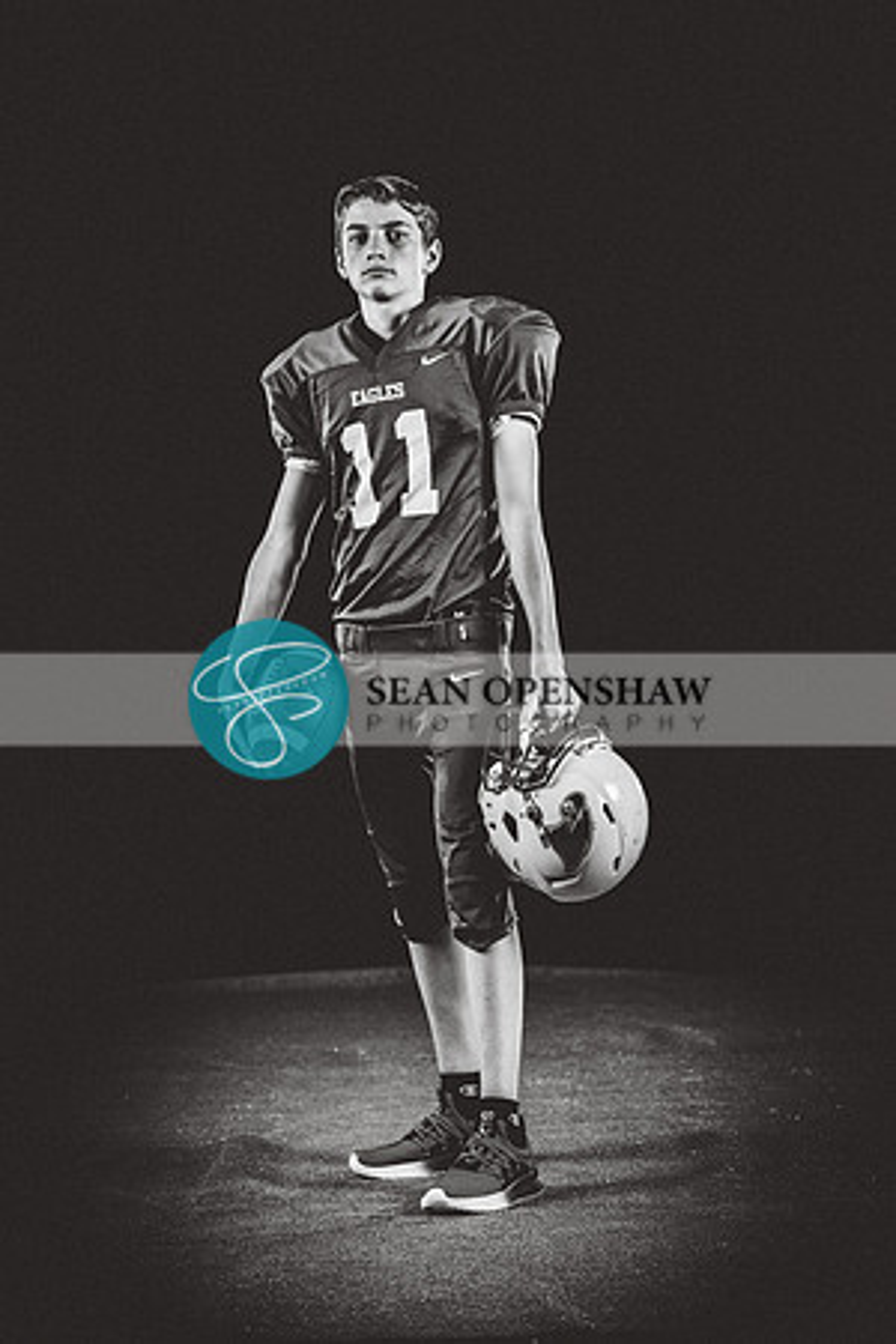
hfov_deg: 15.4
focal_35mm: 89
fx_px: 3322
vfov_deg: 22.9
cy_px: 672
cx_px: 448
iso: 200
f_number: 4
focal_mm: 89
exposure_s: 1/160
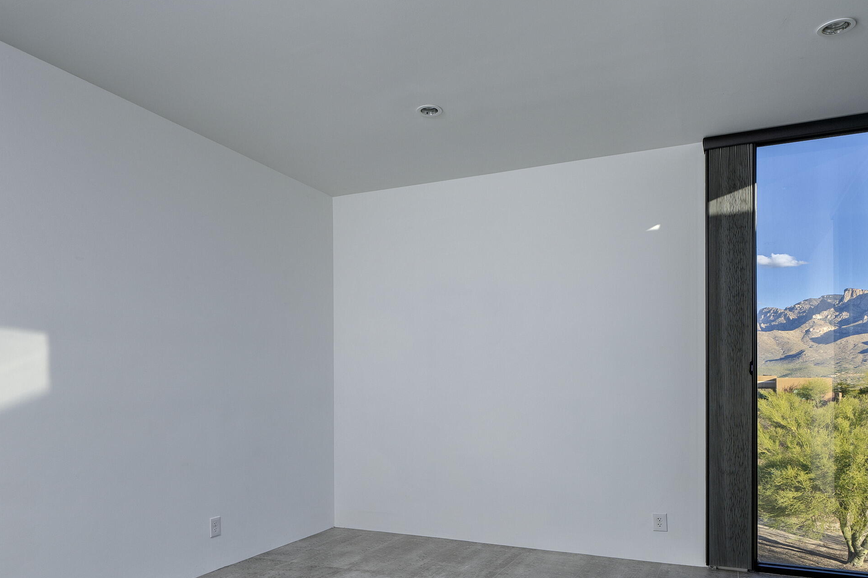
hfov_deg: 78.6
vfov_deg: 55.9
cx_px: 416
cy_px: 389
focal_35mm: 22
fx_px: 530
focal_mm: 15
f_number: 7.1
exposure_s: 1/100
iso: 200
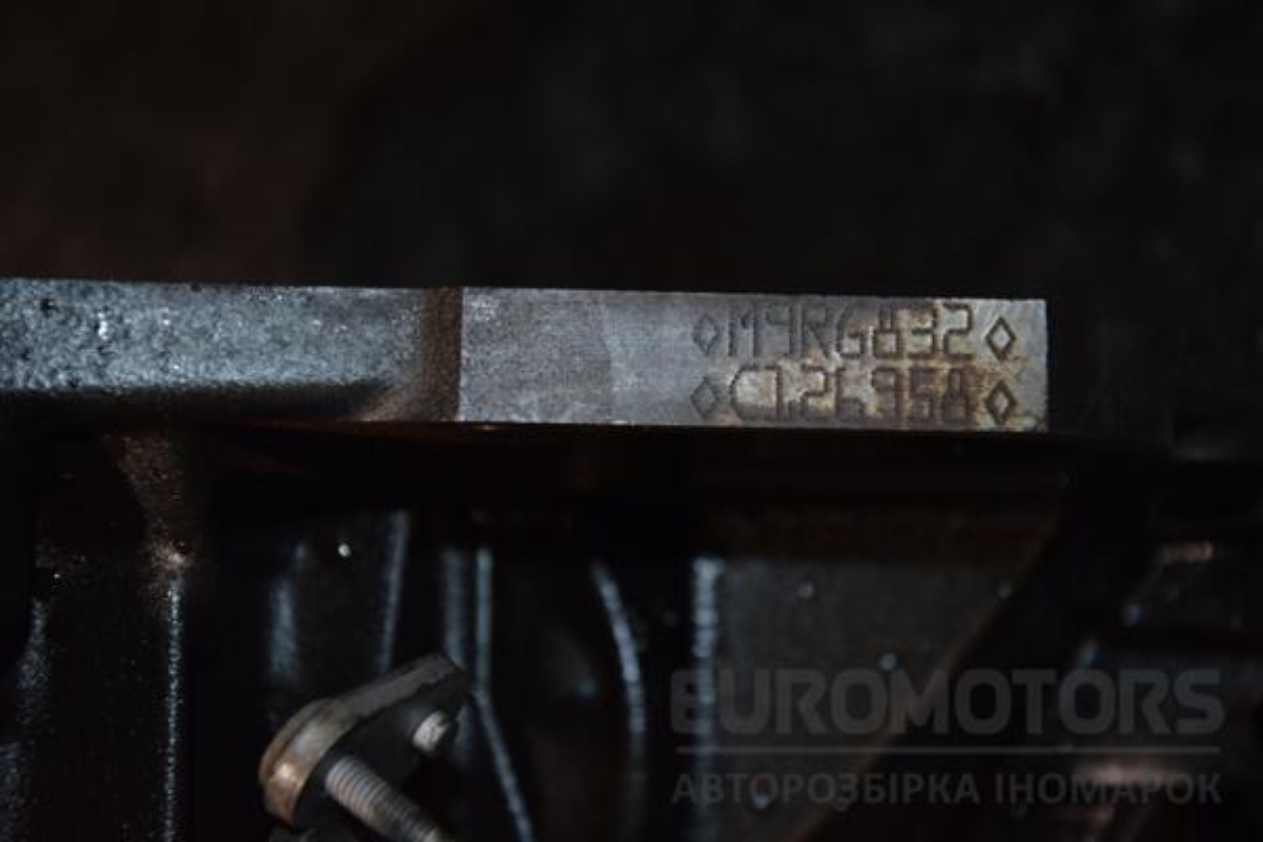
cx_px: 632
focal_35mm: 93
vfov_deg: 14.7
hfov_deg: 21.9
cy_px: 421
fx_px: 3262
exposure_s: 1/60
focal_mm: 62
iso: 800
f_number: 5.3
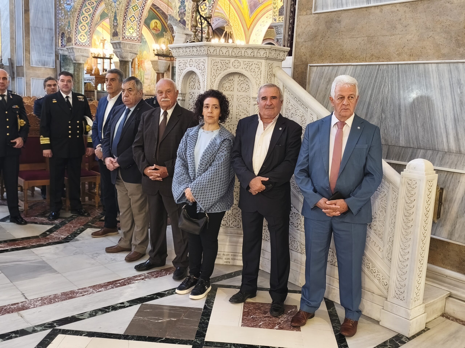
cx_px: 232
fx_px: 430
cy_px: 174
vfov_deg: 44.2
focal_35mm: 32
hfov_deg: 56.8
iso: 1000
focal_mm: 6.14
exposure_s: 1/33.3
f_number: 1.65
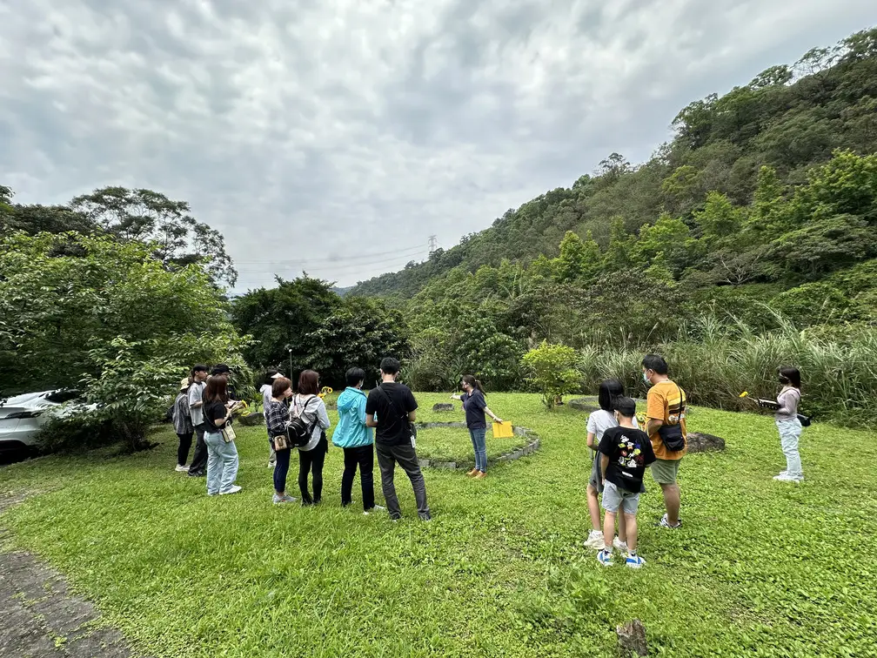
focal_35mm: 14
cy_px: 329
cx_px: 438
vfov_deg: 85.7
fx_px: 355
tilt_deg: +1.6
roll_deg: +2.6
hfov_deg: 102.1
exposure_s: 1/963
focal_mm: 2.2
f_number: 2.2
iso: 50
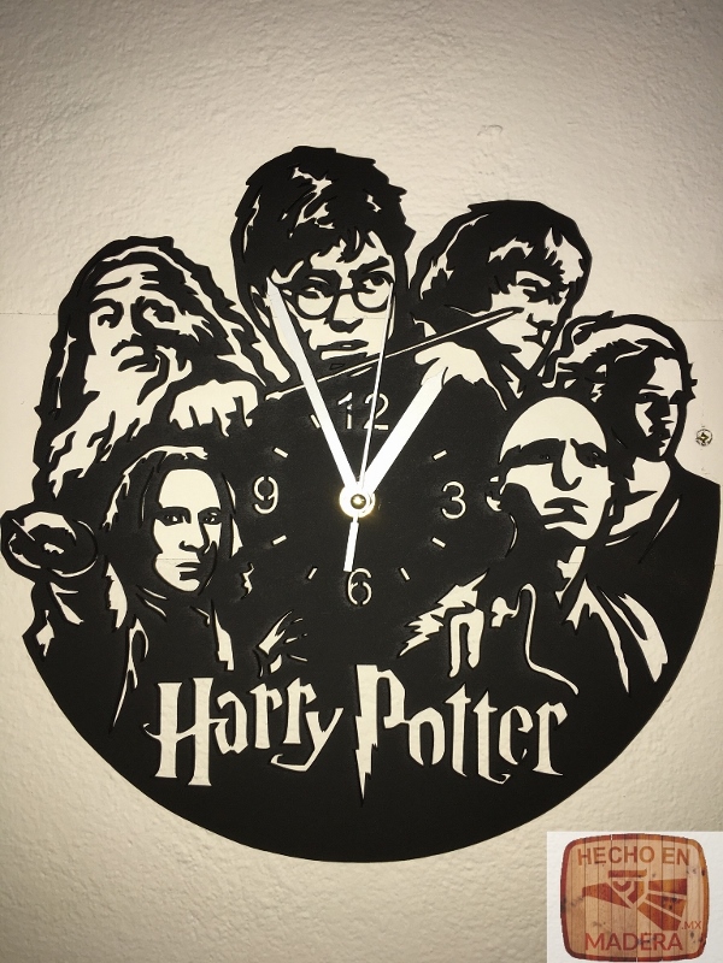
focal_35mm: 29
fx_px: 808
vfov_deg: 61.7
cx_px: 362
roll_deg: -0.4
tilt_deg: -0.6
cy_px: 482
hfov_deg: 48.2
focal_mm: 4.15
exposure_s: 1/32
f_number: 2.2
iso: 25
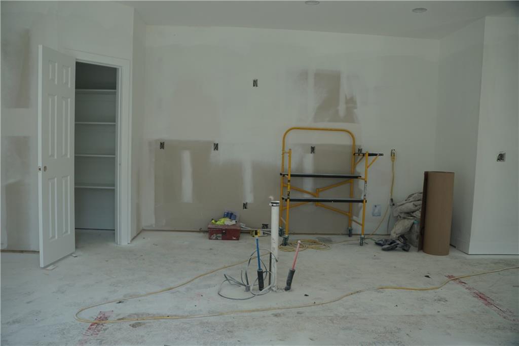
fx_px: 432
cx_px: 260
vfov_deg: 43.6
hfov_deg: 61.9
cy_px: 173
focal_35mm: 30
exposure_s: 1/160
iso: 200
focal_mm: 20
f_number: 4
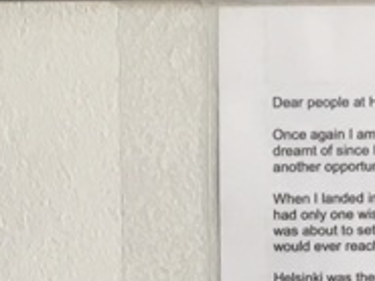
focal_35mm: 188
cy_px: 69
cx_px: 288
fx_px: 2038
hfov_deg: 10.5
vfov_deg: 7.9
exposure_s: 1/33
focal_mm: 4.15
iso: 32
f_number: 2.2
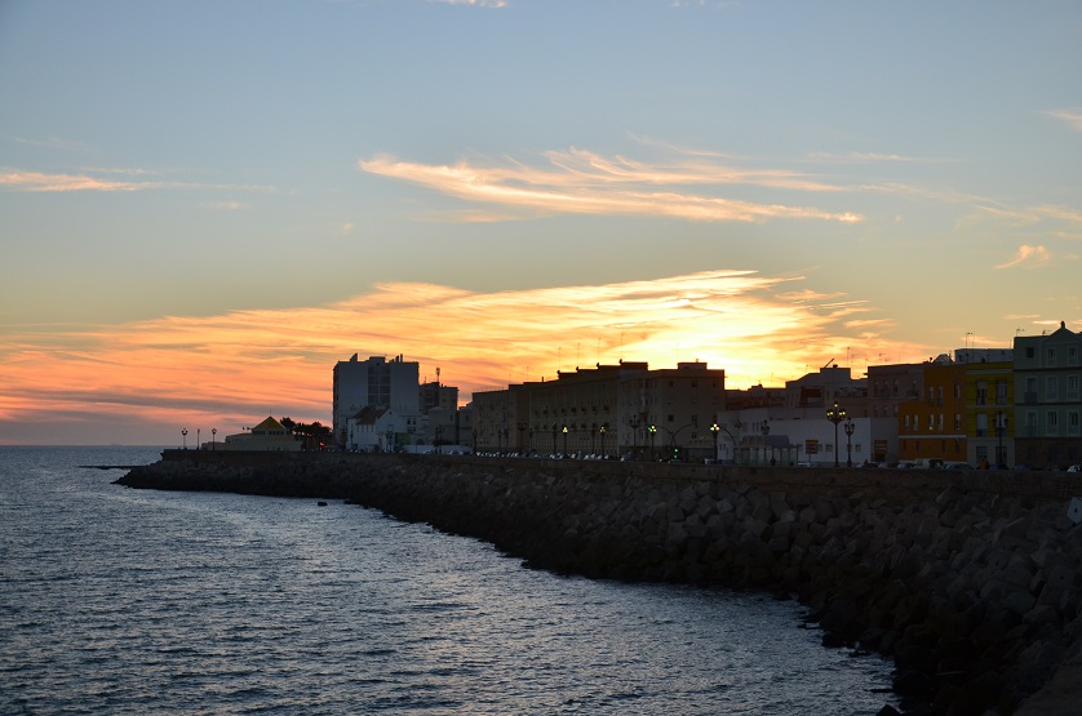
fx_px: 1710
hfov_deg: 35.1
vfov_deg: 23.7
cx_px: 541
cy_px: 358
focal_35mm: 57
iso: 400
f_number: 4.5
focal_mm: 38
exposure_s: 1/320
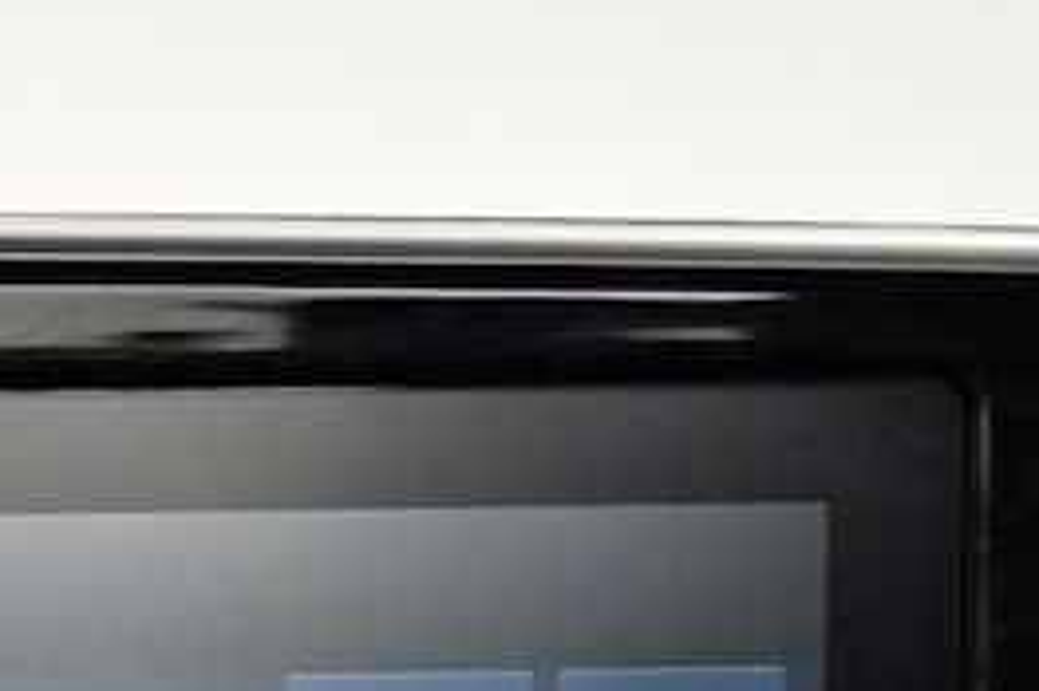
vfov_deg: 5.2
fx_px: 7528
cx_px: -383
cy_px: 1269
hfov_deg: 7.8
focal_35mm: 261
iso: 2500
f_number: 4.5
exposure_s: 1/500
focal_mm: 45
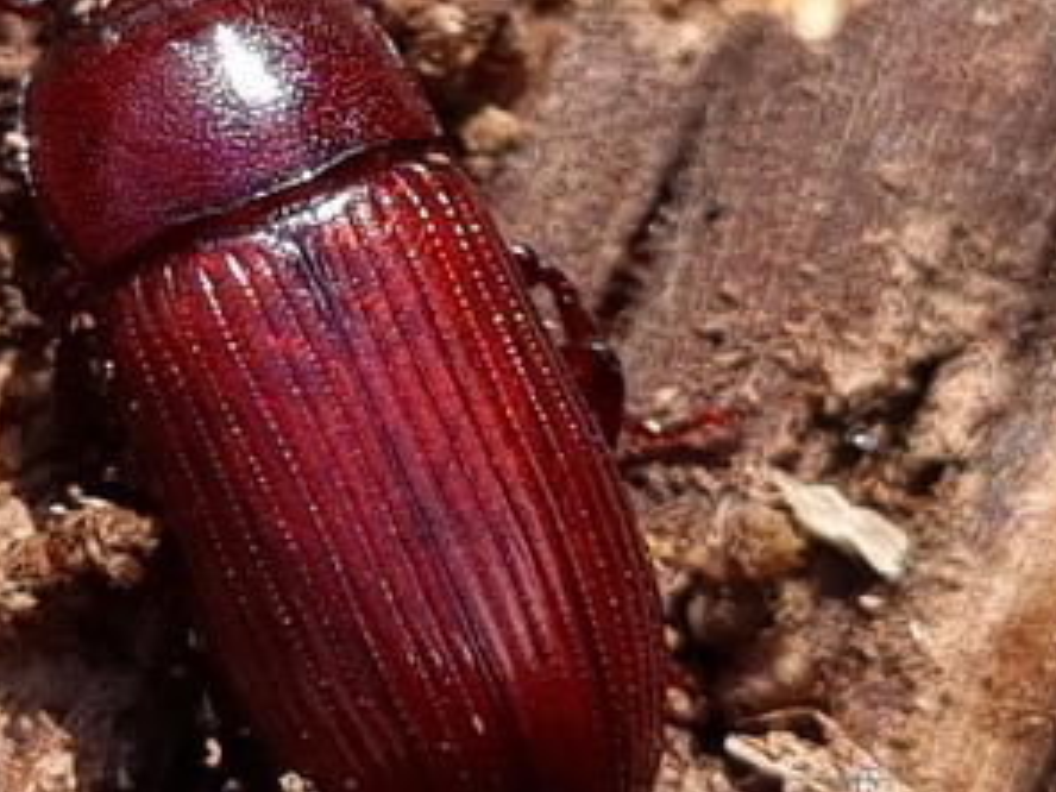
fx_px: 2288
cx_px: 287
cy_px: 282
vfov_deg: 19.6
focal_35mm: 75
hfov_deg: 25.7
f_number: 1.8
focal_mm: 5.4
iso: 50
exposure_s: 1/833
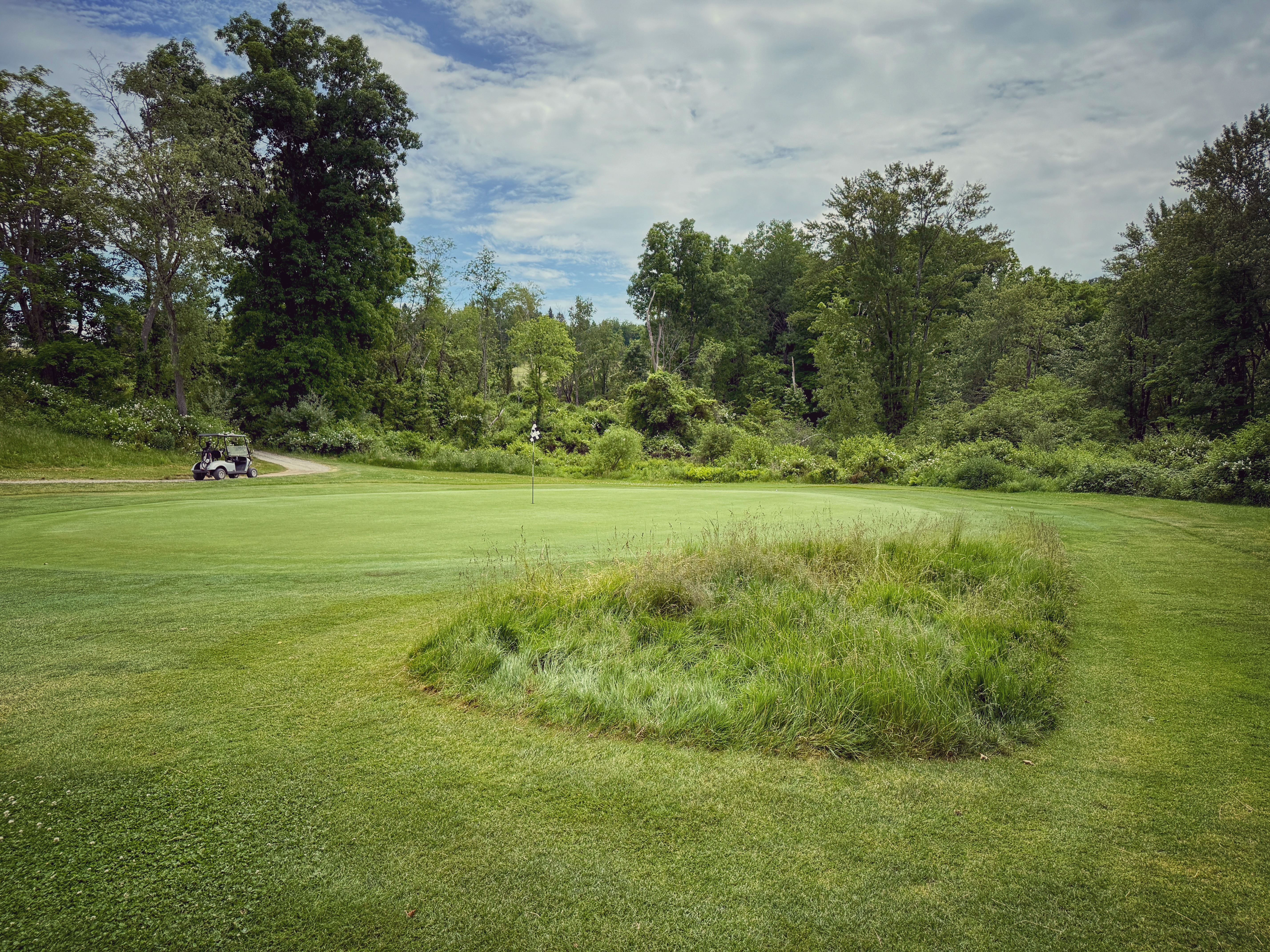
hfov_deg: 71.6
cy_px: 476
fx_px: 881
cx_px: 635
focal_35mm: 24
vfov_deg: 56.8
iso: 100
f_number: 1.78
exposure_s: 1/4405
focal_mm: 6.76
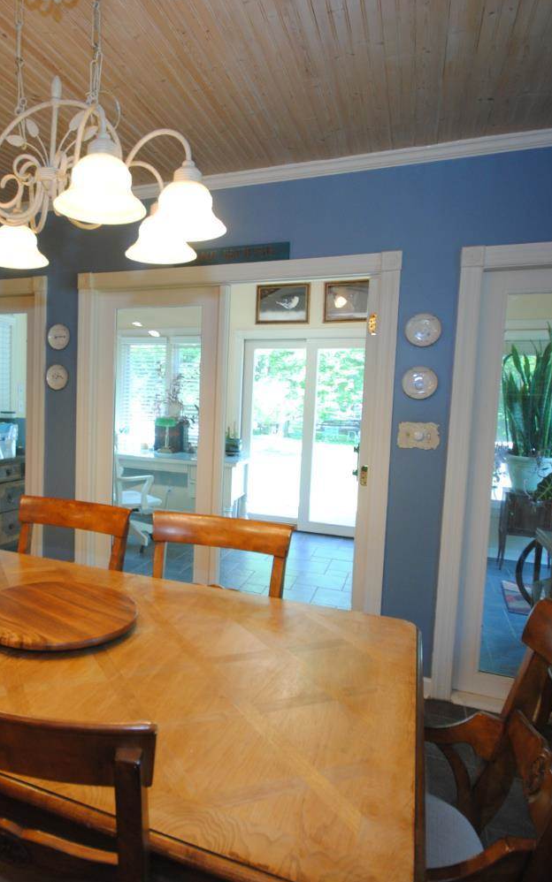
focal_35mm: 23
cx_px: 125
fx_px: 553
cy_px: 441
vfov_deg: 77.2
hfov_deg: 50.4
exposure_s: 1/30
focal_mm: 10
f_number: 4
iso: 320
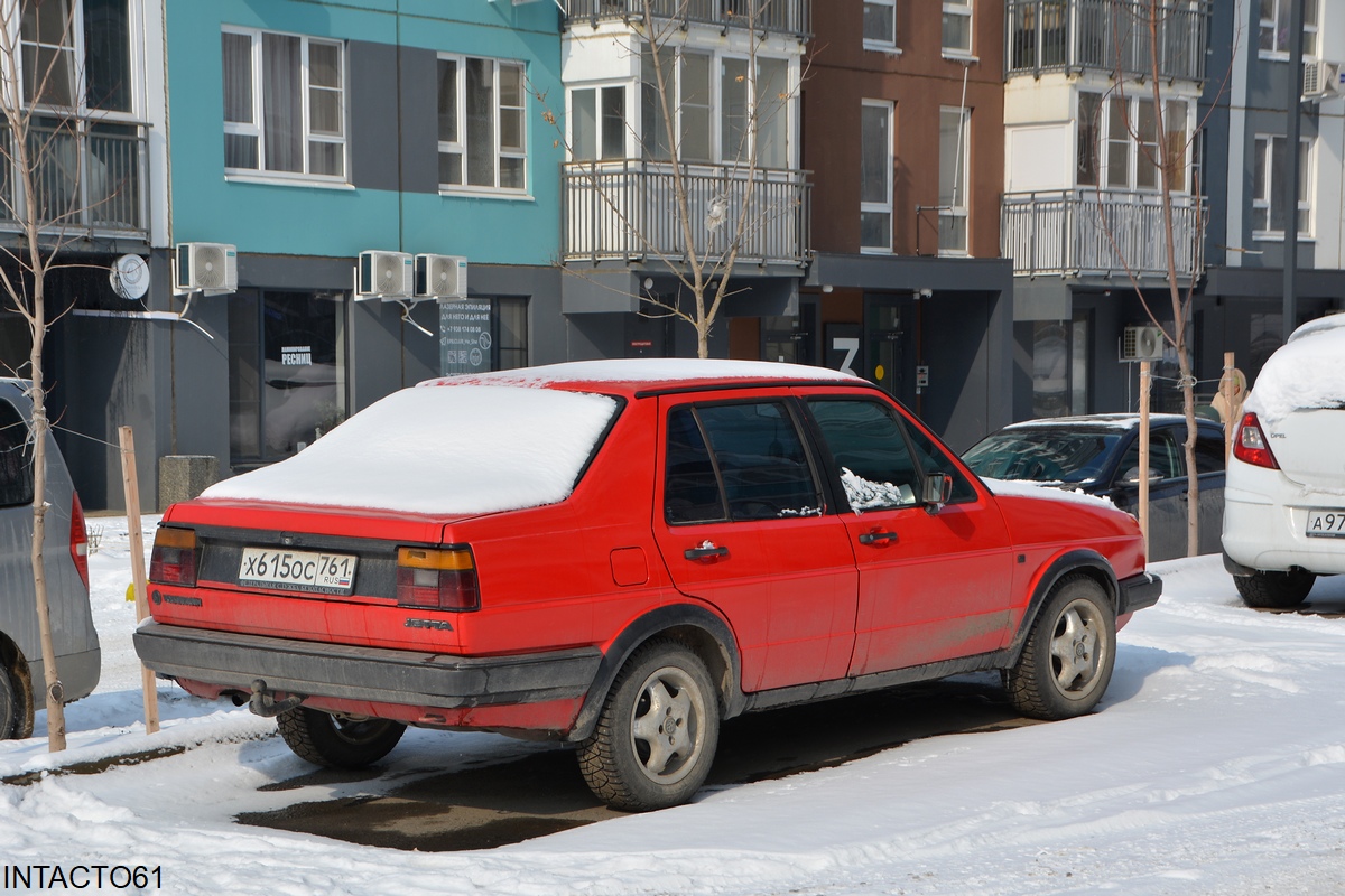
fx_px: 2914
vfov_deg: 17.5
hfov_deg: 26.0
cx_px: 672
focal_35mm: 78
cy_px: 448
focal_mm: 52
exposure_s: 1/320
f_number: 9
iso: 100
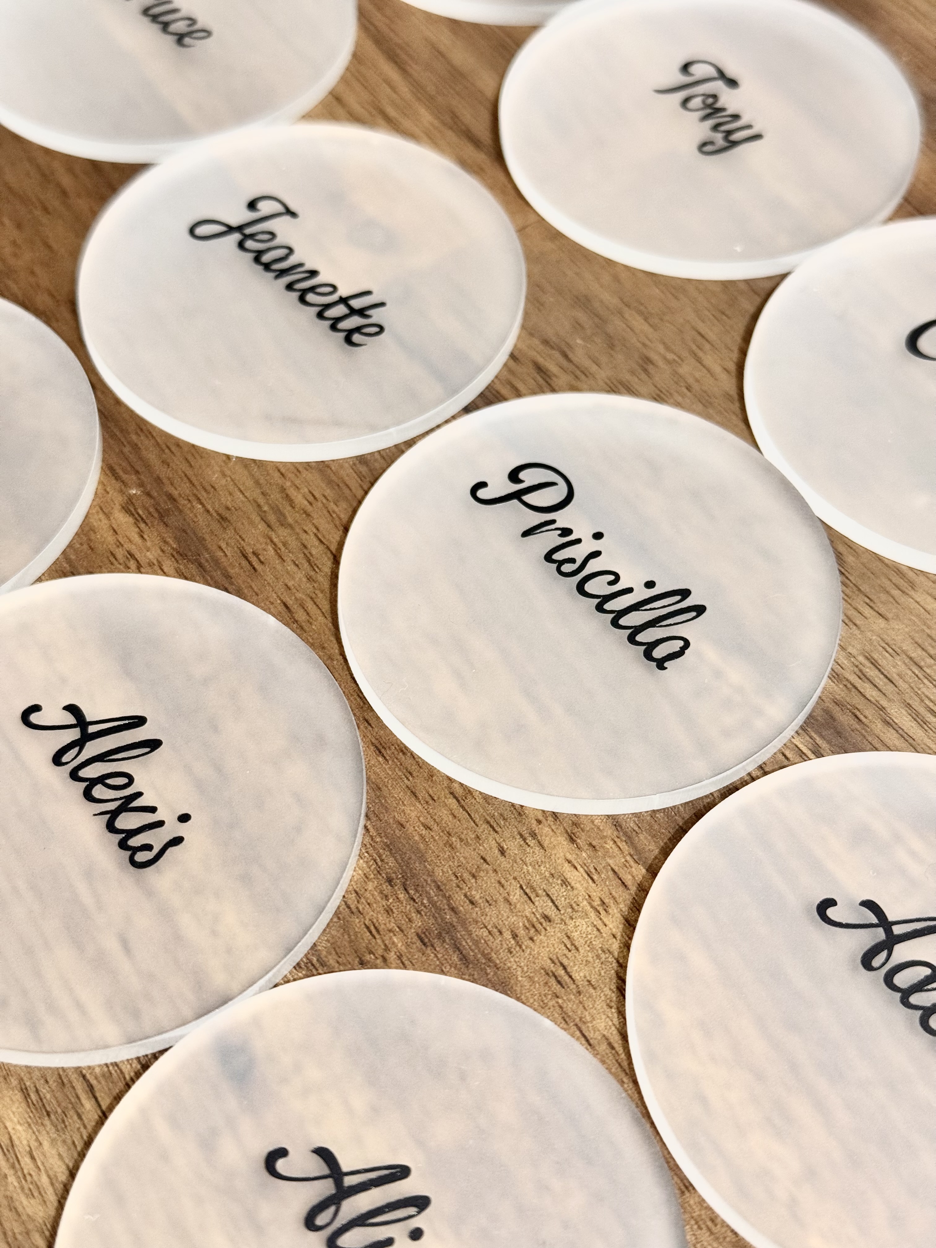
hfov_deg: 30.3
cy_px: 624
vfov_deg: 39.7
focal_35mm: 48
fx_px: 1731
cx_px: 468
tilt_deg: -56.3
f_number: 1.78
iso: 250
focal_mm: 6.76
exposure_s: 1/56
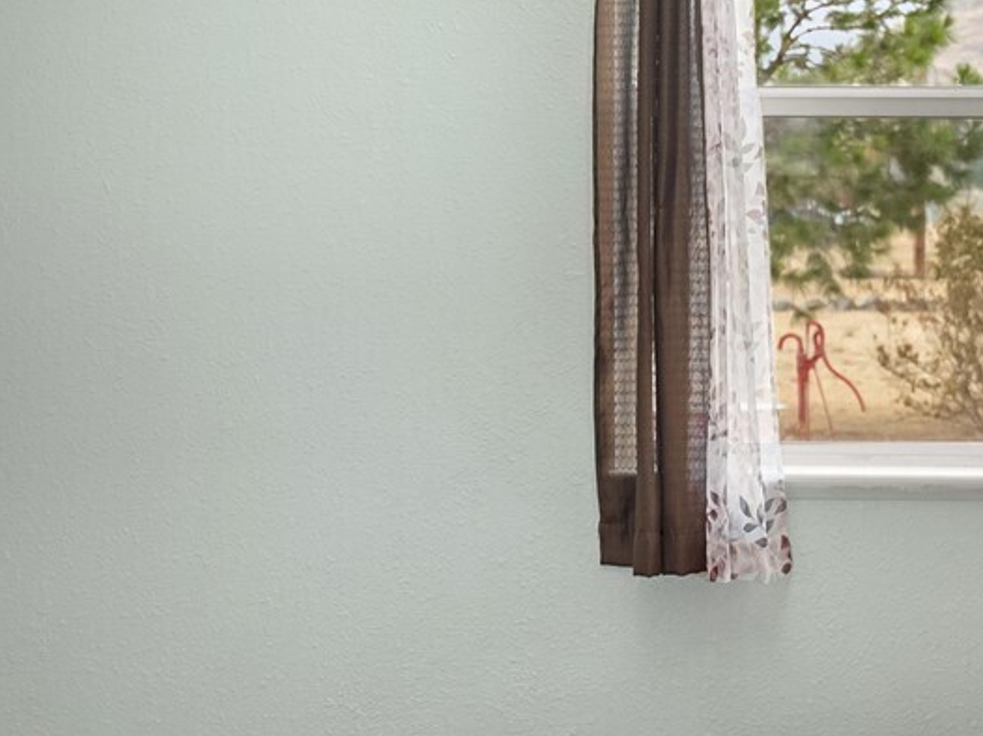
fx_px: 2657
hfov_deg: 20.9
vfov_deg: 15.7
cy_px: 241
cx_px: 620
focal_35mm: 94
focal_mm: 30.2
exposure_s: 1/15
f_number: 3.2
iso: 400
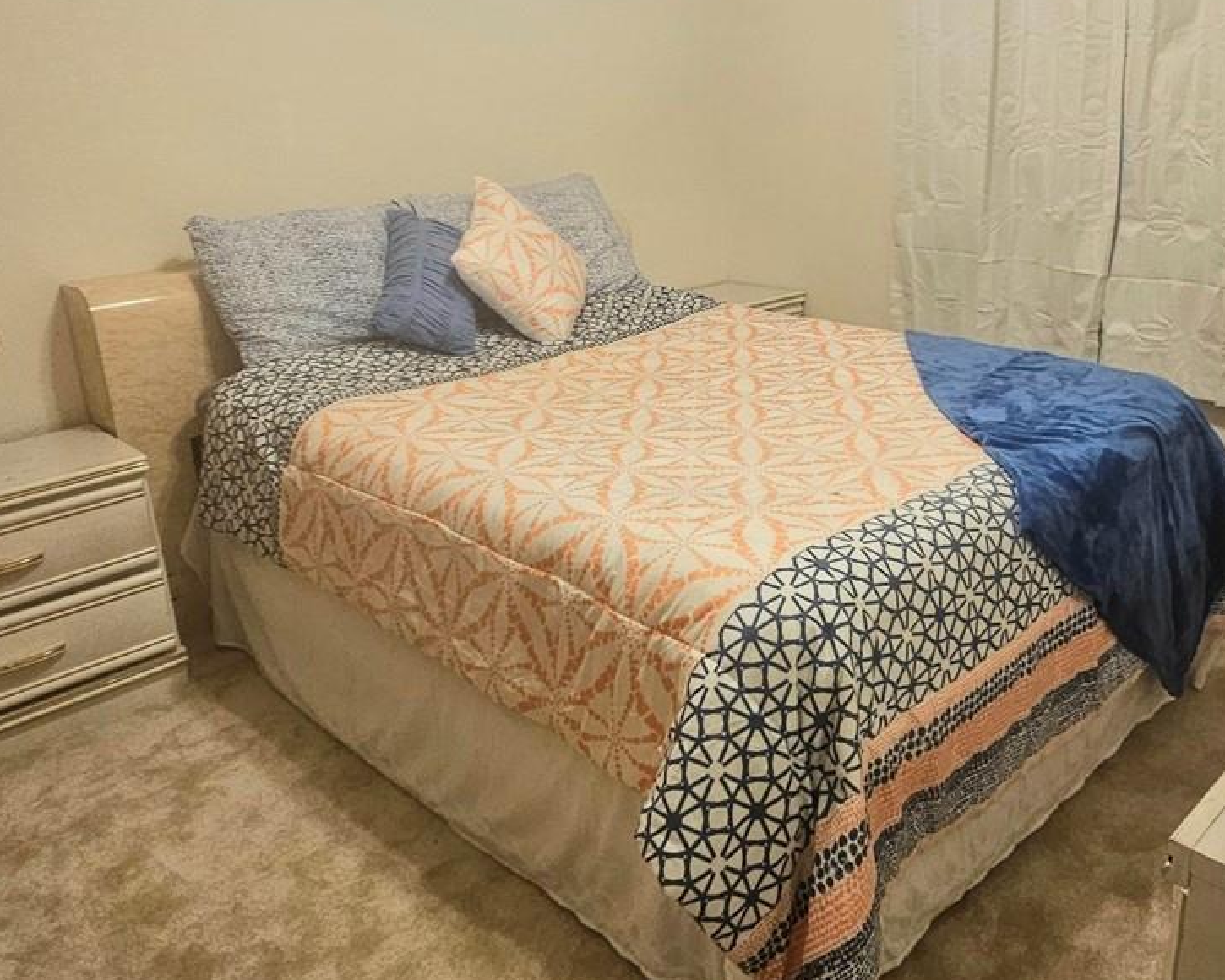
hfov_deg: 61.5
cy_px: 368
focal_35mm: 28
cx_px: 749
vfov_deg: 51.0
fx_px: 1015
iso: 200
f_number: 2.2
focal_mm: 2.2
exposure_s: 1/60.2
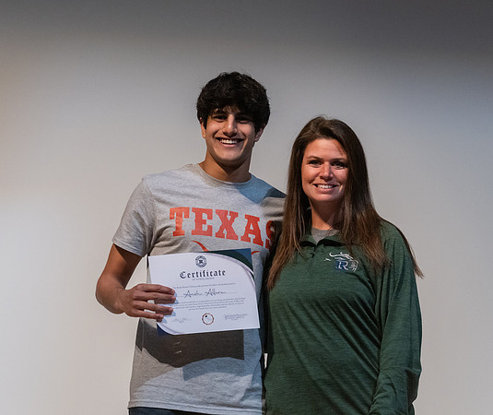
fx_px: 3421
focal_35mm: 230
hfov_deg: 8.2
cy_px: 201
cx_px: 257
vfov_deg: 6.9
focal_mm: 174
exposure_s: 1/320
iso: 5000
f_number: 4
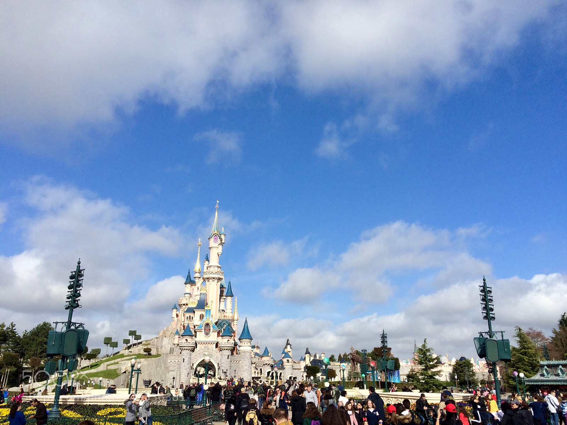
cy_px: 212
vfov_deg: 48.2
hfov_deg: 61.7
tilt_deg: +18.6
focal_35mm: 29
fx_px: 475
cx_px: 284
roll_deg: -0.3
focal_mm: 4.15
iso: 32
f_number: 2.2
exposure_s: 1/3165
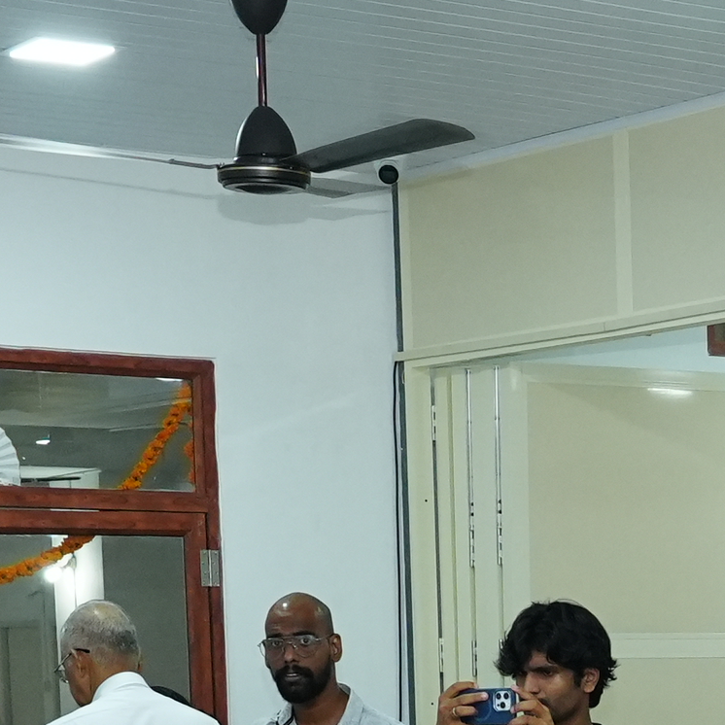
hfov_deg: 13.4
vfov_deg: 13.0
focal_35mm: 126
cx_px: 883
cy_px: 1126
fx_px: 2986
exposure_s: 1/125
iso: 2500
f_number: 5
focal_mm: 24
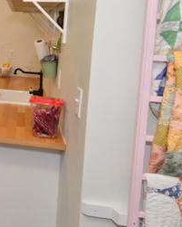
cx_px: -46
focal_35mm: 43
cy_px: 53
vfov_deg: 41.5
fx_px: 289
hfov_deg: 29.2
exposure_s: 1/60
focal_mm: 12
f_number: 5.6
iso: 800
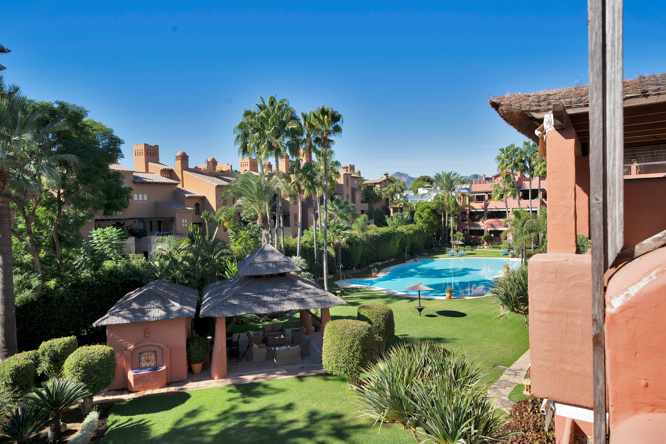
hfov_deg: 73.7
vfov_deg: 53.1
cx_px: 333
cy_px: 222
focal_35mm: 24
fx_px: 444
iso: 250
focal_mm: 24
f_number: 8
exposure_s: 1/400
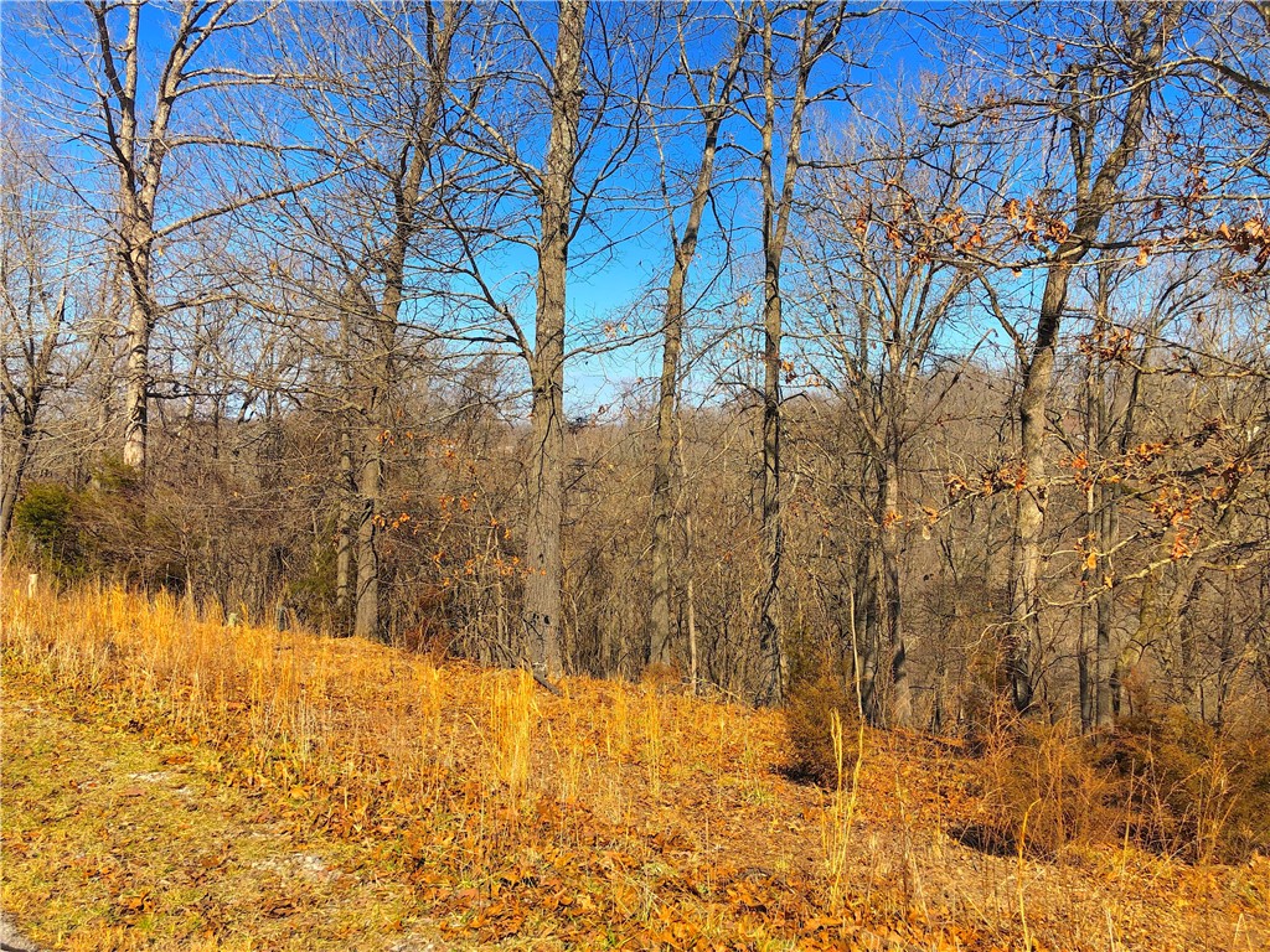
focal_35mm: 28
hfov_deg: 63.4
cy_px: 476
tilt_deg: -1.4
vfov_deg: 49.7
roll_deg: +0.2
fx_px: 1027
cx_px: 635
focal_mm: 4
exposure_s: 1/1736
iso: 20
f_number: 1.8
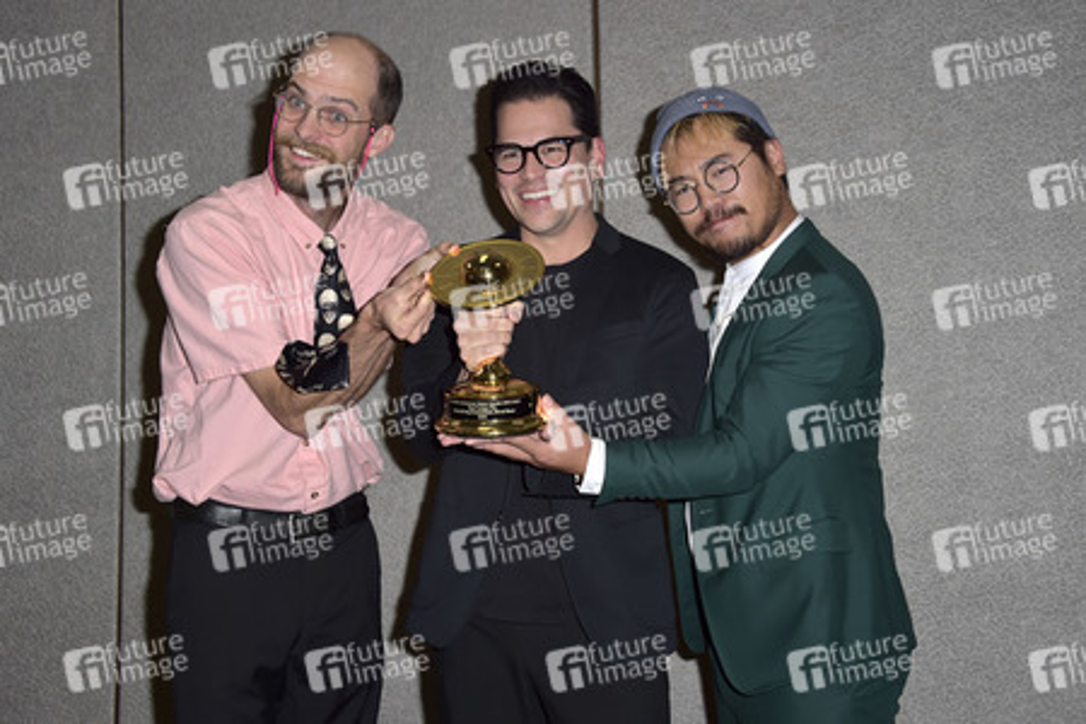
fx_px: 1448
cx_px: 543
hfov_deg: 41.1
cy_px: 362
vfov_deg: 28.1
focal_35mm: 48
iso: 500
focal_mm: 48
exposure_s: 1/250
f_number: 6.3
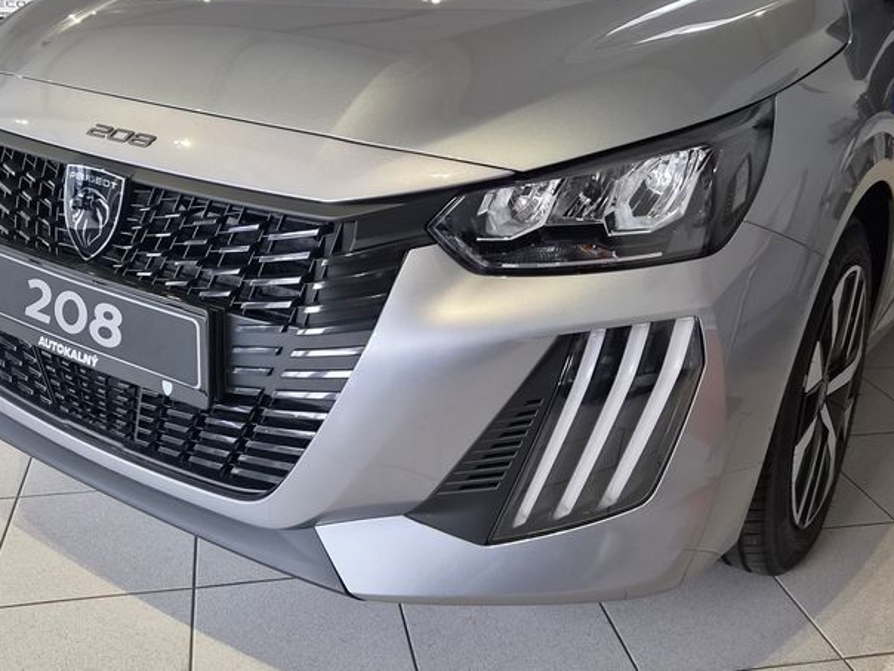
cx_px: 465
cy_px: 173
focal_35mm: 39
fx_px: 1007
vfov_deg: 36.0
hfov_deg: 47.9
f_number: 1.8
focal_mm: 5.4
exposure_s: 1/100
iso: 320
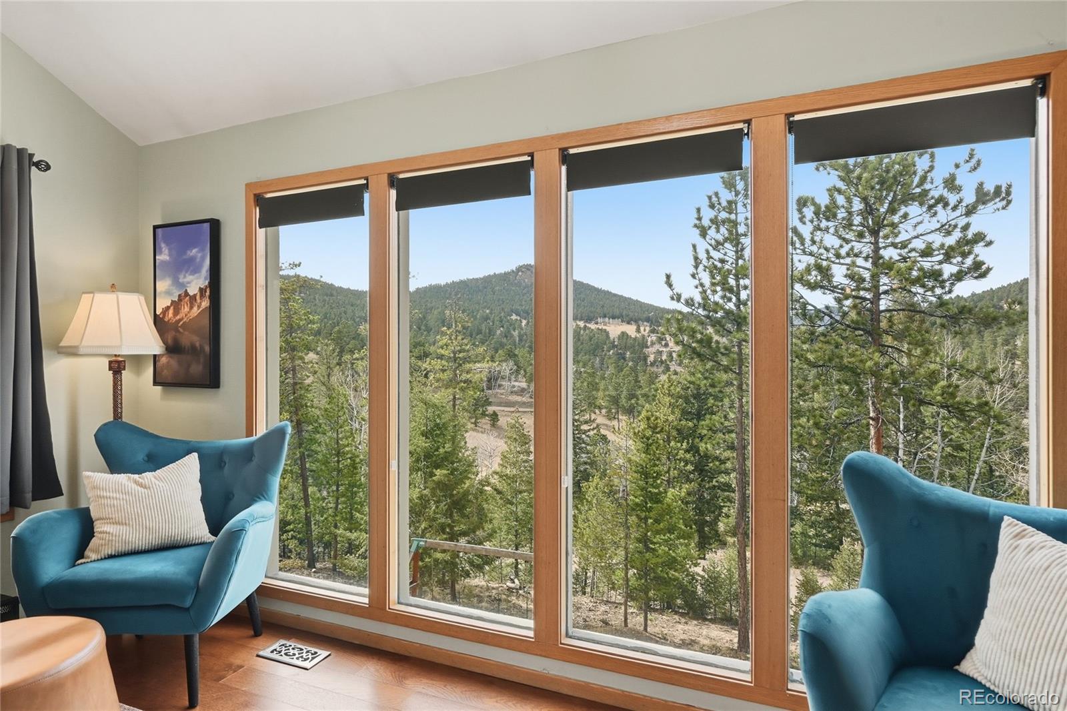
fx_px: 563
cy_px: 356
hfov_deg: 86.9
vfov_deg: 64.5
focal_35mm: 19
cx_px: 534
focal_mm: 19
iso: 400
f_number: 8
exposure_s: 1/2000
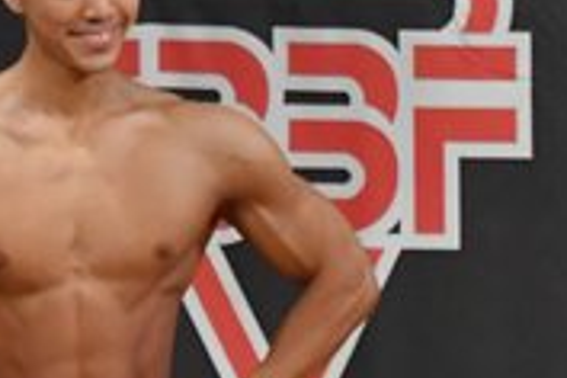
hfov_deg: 1.7
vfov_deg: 1.2
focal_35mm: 1183
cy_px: 589
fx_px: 18631
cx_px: 546
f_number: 5.6
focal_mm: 180
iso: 8000
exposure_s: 1/400
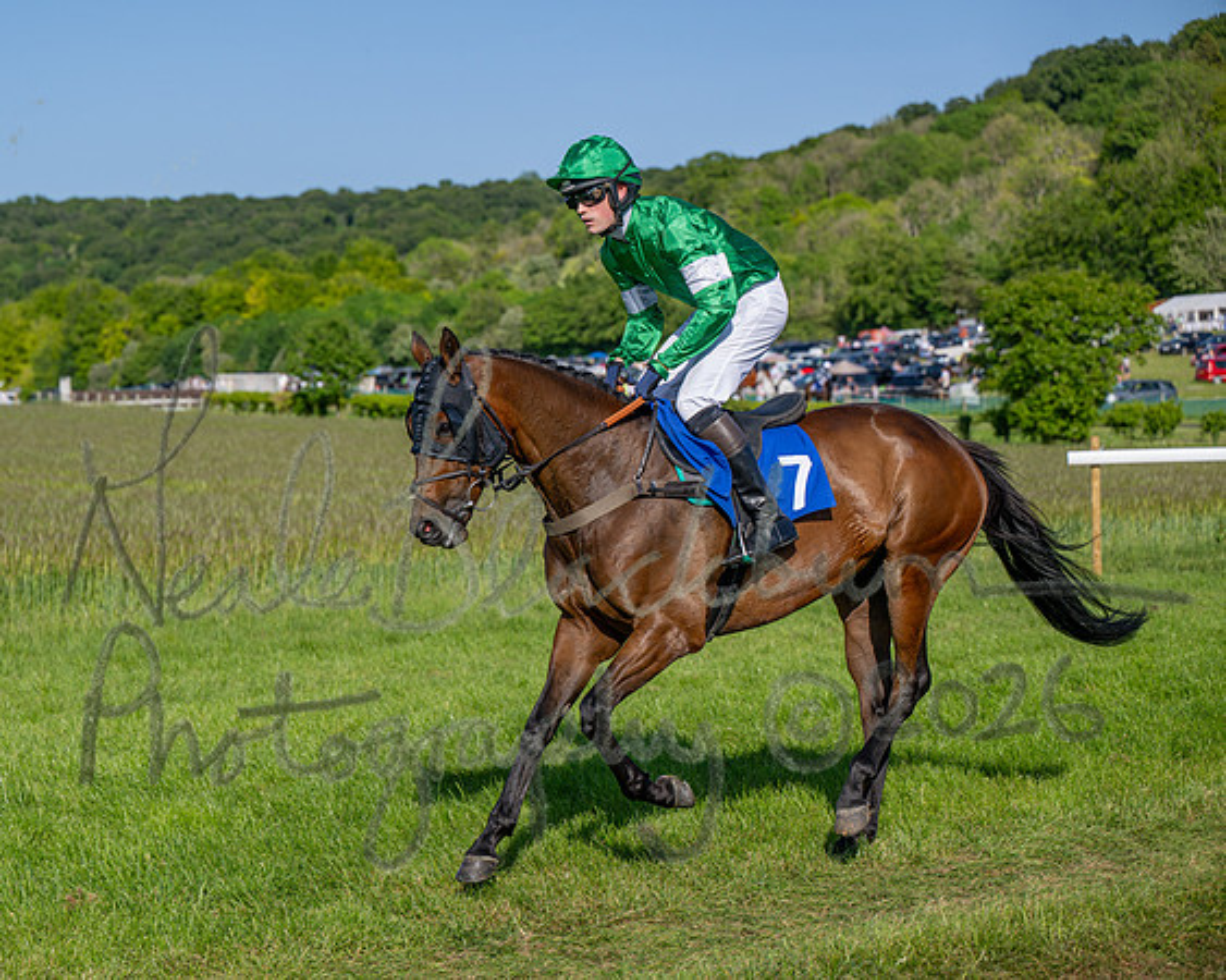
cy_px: 490
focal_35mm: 79
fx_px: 2861
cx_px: 490
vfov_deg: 19.4
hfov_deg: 24.1
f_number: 4
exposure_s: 1/2500
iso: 200
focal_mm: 70
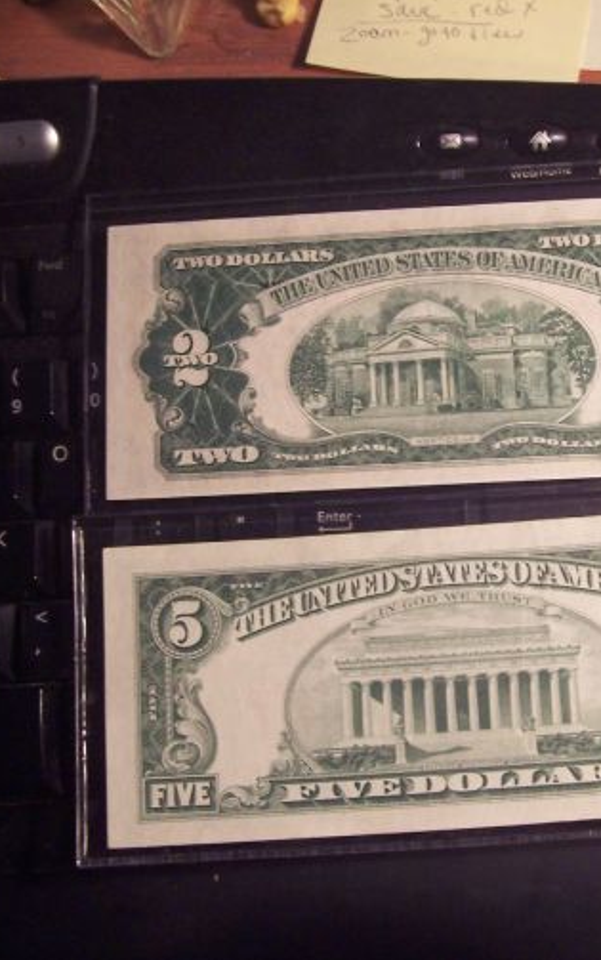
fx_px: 1413
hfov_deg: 23.7
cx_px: 470
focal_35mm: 54
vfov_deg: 37.5
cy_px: 479
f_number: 2.8
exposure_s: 1/15
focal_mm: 6.3
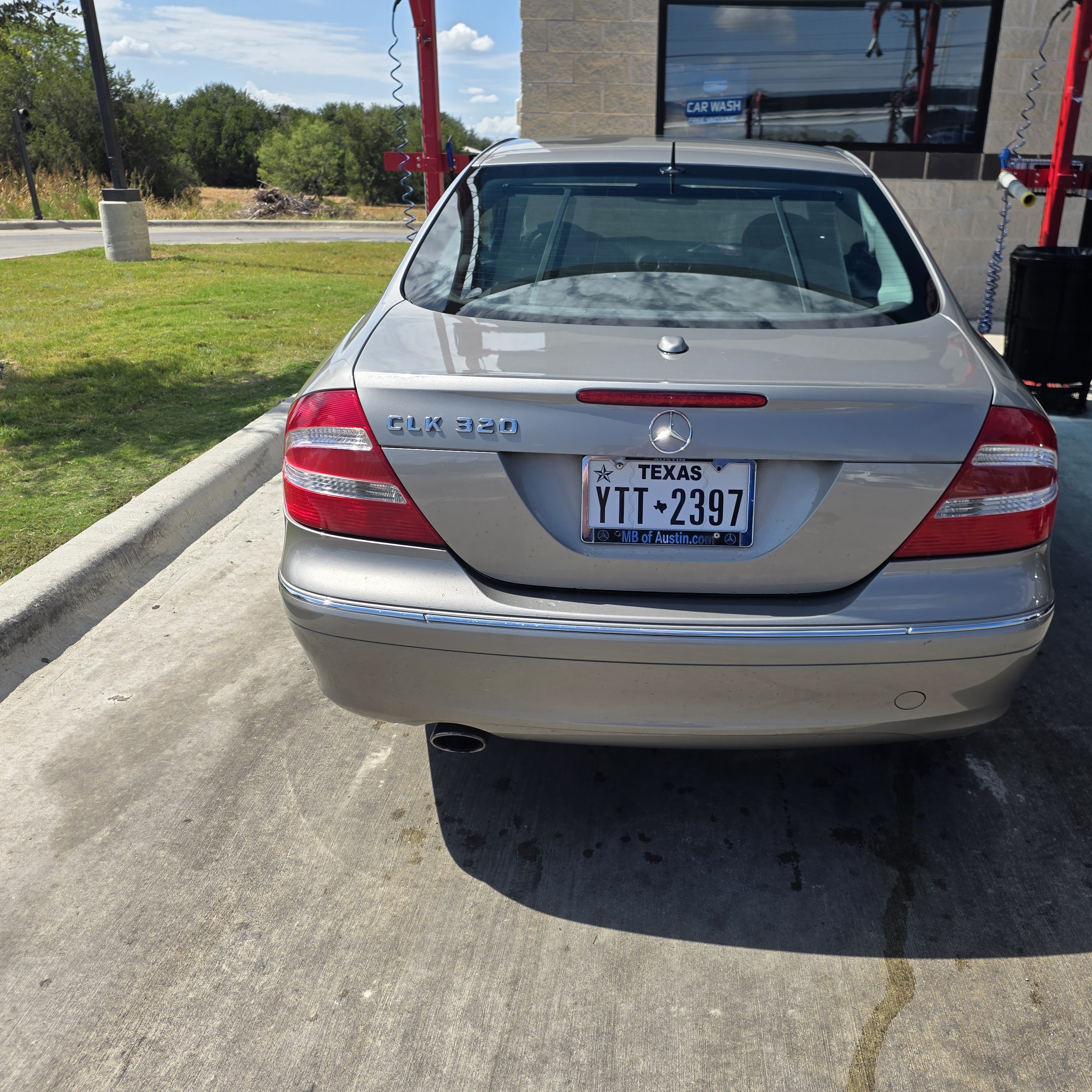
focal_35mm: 28
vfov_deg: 57.3
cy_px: 546
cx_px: 651
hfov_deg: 56.9
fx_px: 999
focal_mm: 6.25
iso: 80
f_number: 1.7
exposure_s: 1/5017
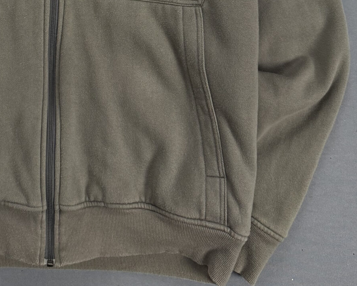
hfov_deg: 27.6
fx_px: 708
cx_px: 56
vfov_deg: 20.4
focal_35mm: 67
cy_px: -105
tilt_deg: -84.6
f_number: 1.78
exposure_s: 1/60
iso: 200
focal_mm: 6.76
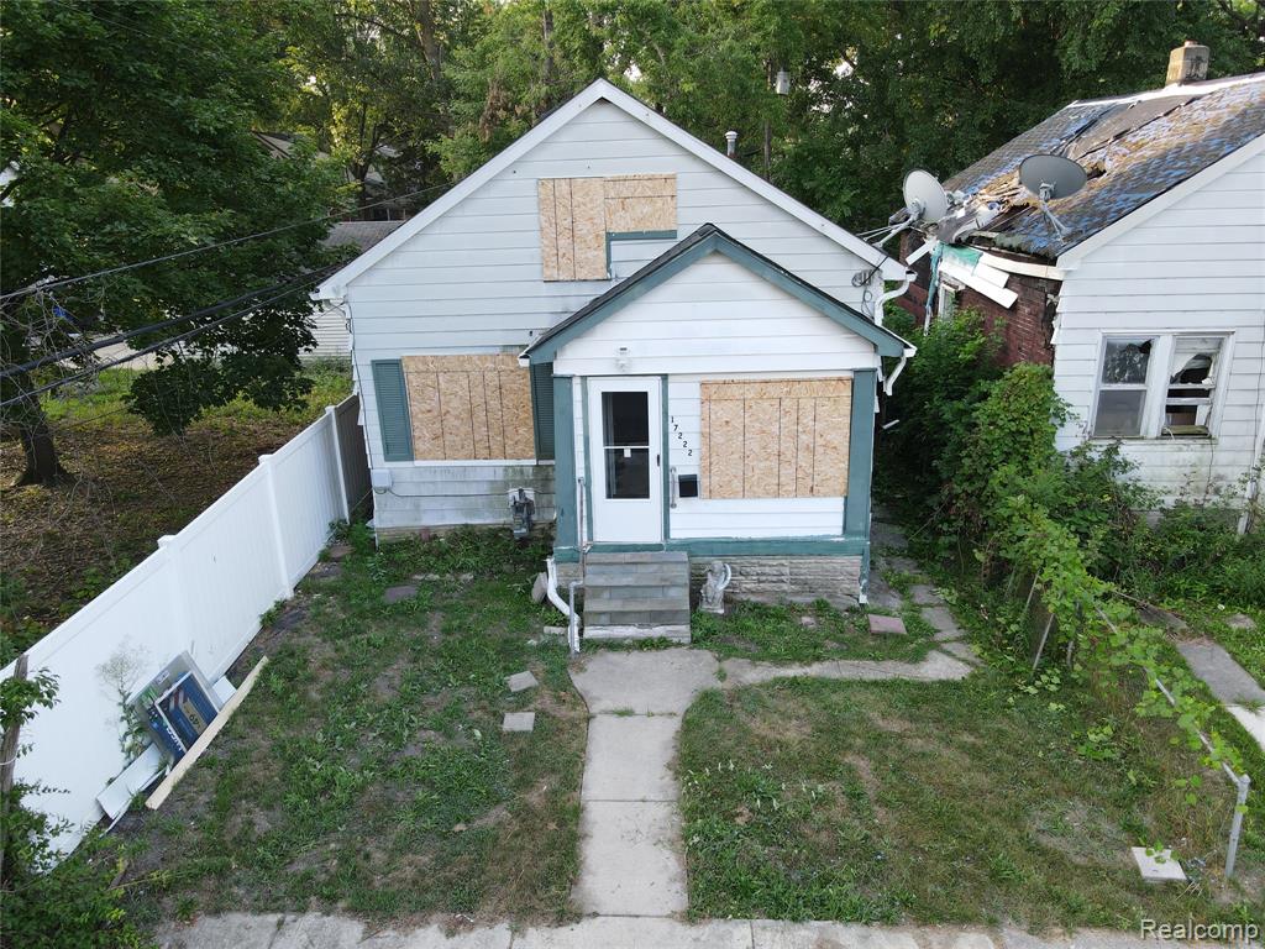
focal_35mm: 24
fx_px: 877
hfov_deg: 71.6
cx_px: 632
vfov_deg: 56.8
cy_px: 474
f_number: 2.8
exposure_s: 1/50
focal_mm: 4.5
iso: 100
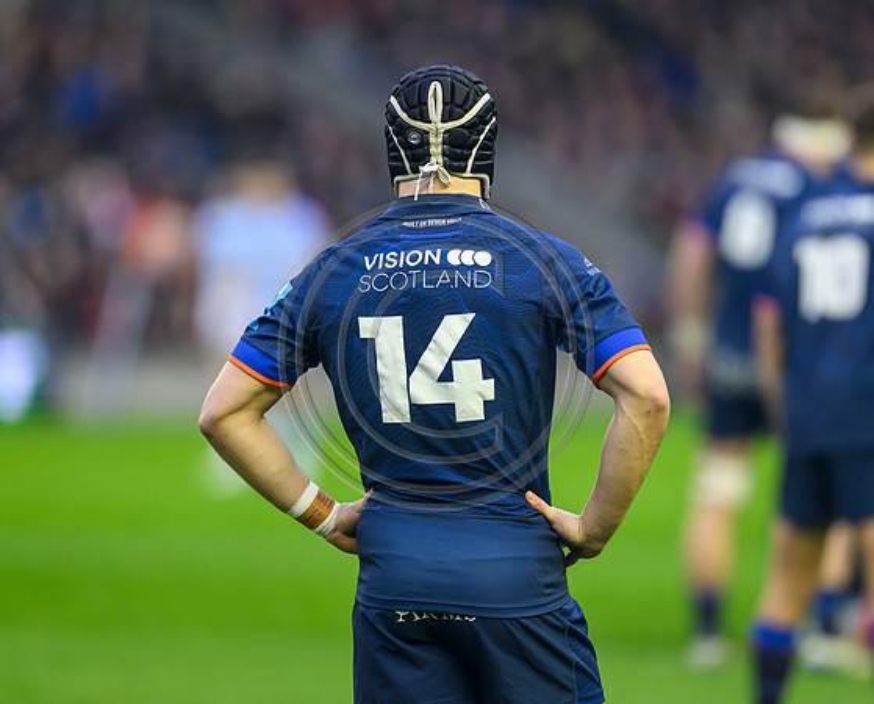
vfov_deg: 3.1
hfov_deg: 3.8
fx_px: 13104
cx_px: 484
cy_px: 311
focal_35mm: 505
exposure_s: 1/1250
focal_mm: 400
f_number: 3.2
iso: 4000
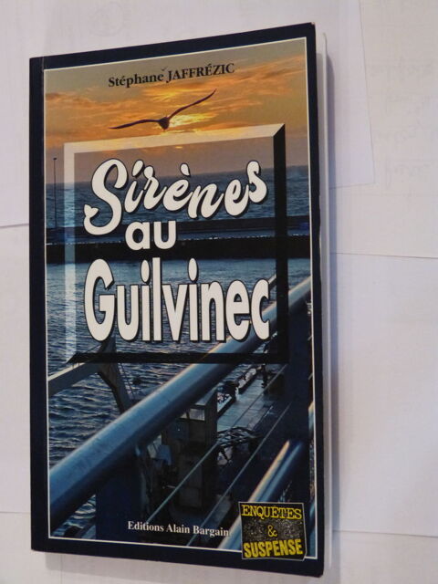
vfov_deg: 34.3
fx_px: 945
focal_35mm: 56
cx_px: 219
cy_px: 292
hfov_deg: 26.1
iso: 1000
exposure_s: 1/15
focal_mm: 10
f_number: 3.2
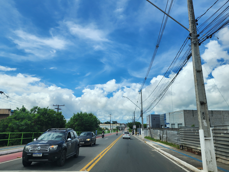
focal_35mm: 26
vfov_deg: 53.1
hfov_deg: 67.3
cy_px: 87
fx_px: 172
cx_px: 113
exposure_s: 1/1391
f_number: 1.8
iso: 12
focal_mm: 6.4
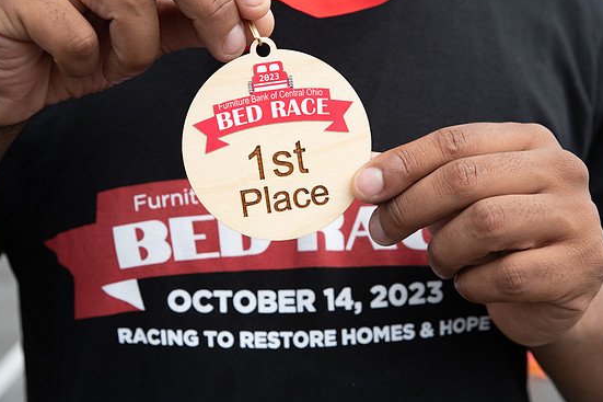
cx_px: 304
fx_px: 1021
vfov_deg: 22.2
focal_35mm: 61
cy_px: 196
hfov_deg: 32.9
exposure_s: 1/640
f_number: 5.6
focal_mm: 58
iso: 500
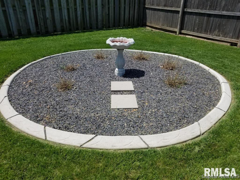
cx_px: 120
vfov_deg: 53.1
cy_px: 90
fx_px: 180
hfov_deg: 67.3
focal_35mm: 26
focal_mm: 4.2
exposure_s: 1/3832
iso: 50
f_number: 1.7
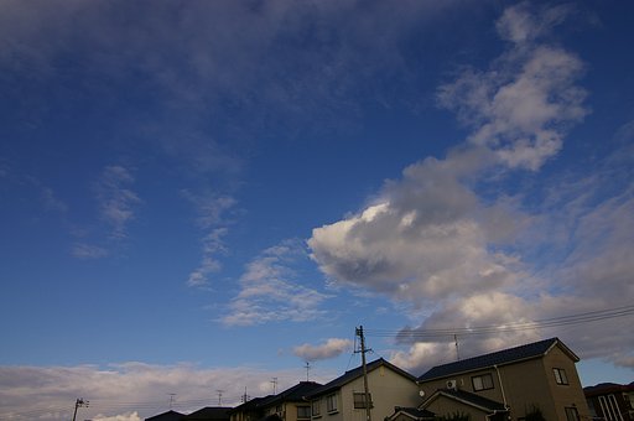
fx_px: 422
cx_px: 317
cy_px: 210
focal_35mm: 24
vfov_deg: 53.0
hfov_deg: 73.8
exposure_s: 1/250
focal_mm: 16
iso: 200
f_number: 11
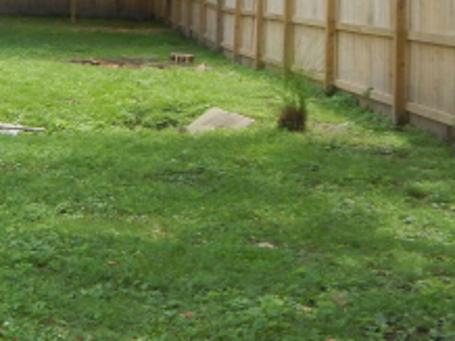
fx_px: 1247
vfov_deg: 15.2
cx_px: -222
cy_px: -19
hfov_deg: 18.4
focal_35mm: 95
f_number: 3.2
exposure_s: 1/400
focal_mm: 5.6
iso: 125
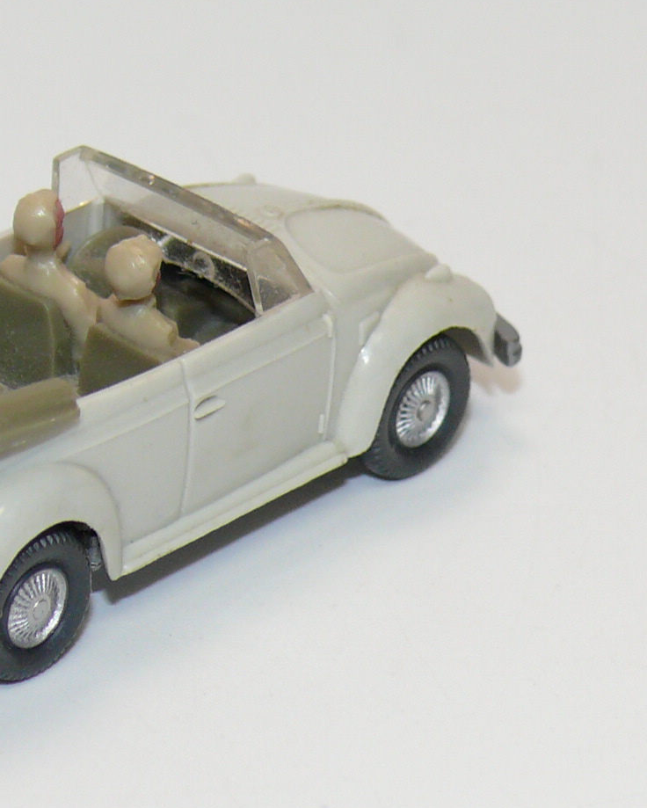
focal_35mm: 248
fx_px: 5932
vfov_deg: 7.8
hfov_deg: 6.2
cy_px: 360
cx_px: 91
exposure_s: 1/30
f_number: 4
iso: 100
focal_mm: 17.3
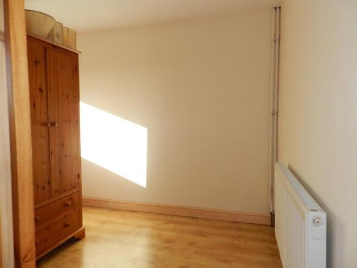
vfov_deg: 58.9
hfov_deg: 73.9
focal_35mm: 23
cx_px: 178
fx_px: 237
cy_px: 134
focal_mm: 4
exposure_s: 1/200
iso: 160
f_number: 3.4
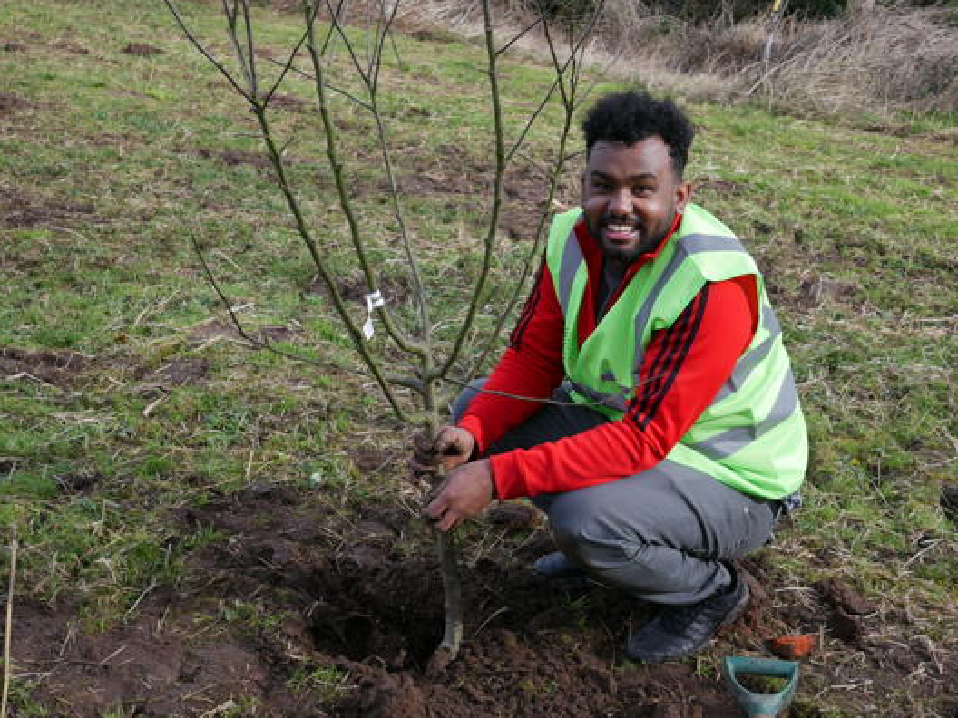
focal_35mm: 53
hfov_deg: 36.2
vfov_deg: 27.5
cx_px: 490
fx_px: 1467
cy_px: 363
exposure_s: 1/500
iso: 200
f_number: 5
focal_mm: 25
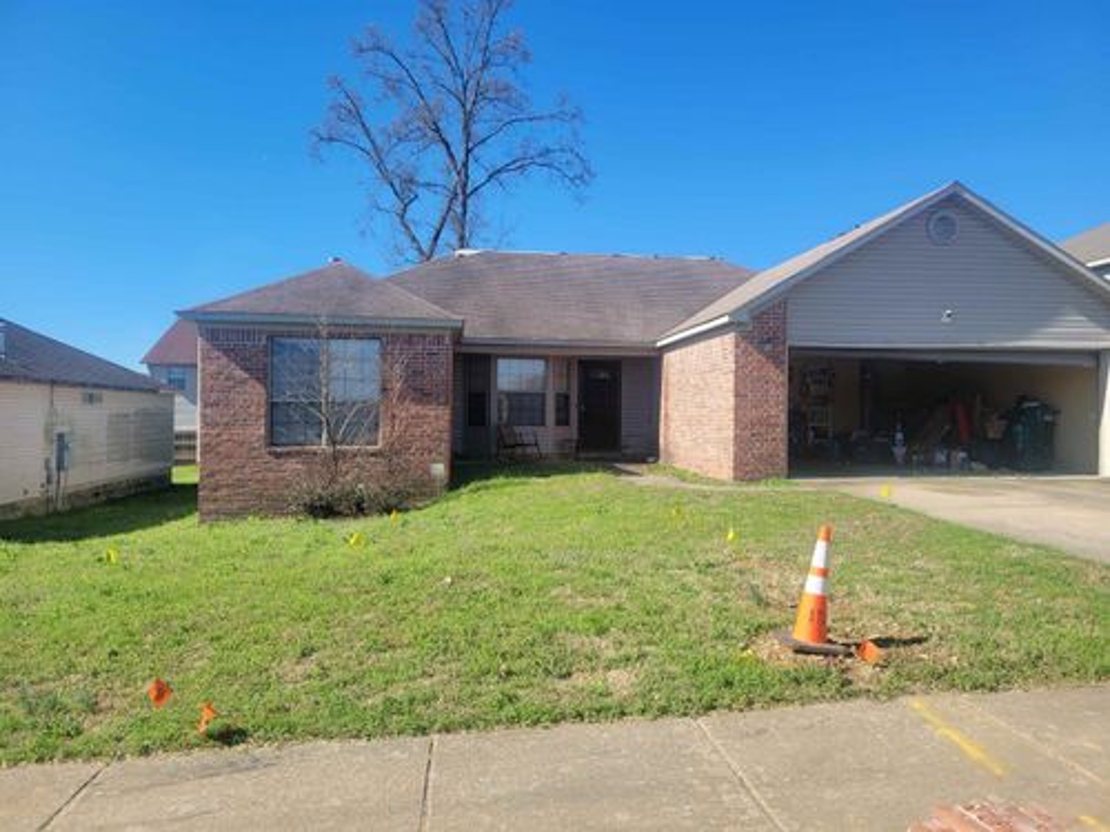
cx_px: 555
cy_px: 416
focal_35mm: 26
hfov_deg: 67.3
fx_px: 834
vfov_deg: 53.1
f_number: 1.8
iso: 40
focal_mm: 5.4
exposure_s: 1/1695
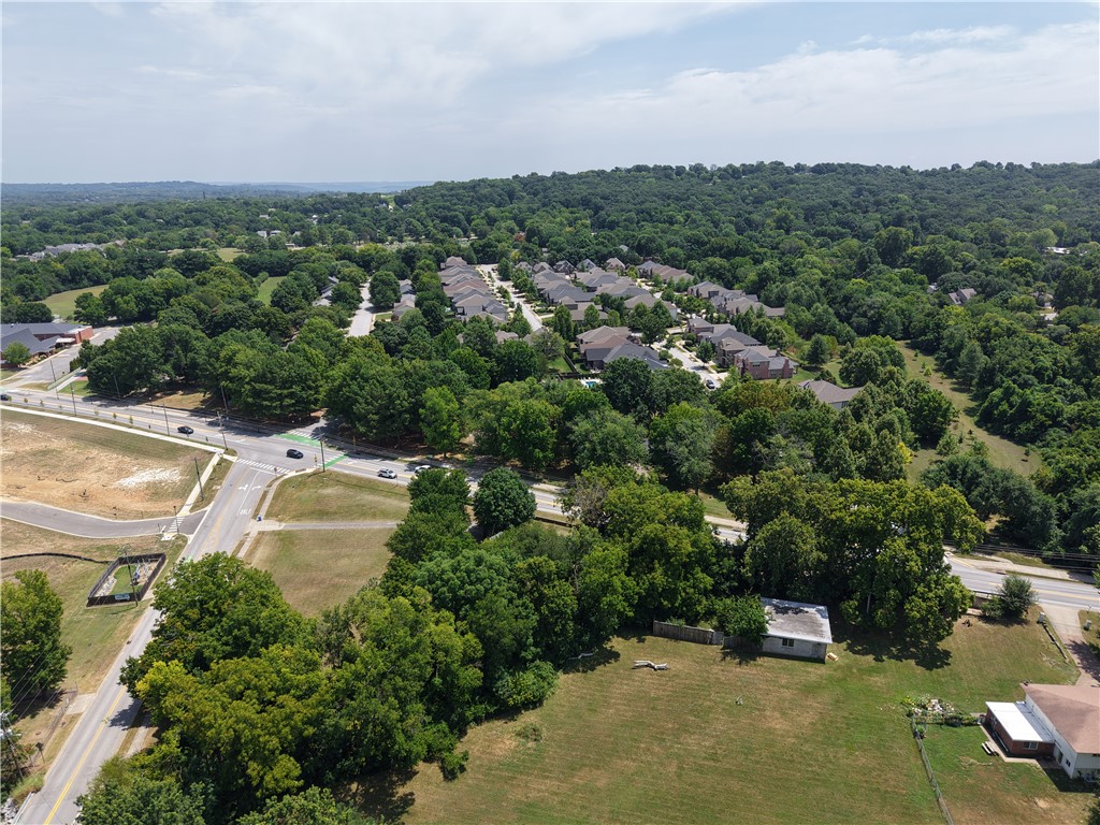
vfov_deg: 56.8
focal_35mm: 24
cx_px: 550
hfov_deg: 71.6
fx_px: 763
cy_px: 412
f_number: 1.8
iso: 200
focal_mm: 8.67
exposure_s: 1/4000
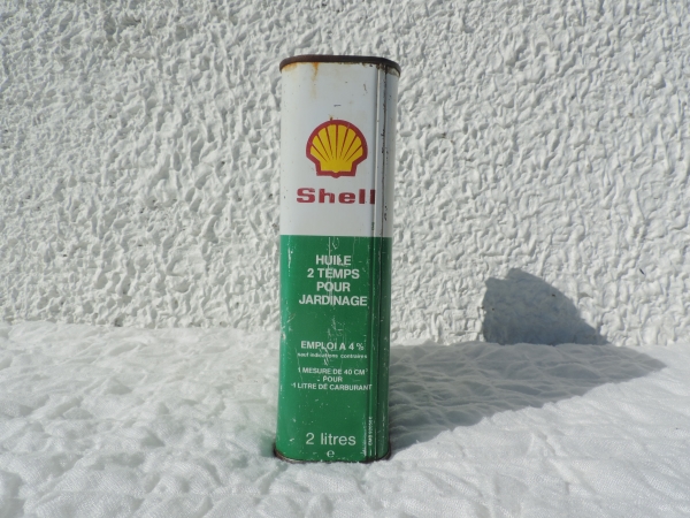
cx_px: 345
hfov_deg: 71.6
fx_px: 478
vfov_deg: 56.8
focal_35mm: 24
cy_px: 259
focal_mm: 4.3
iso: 80
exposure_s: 1/1250
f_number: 4.7
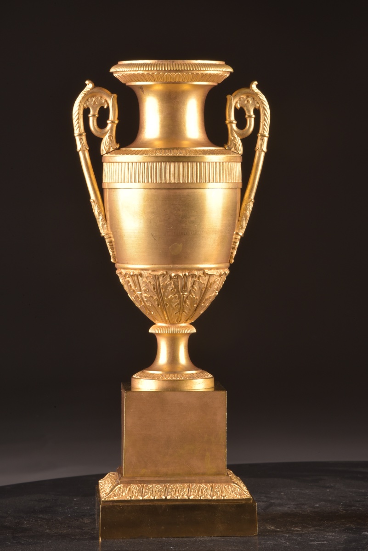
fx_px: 3064
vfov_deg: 10.3
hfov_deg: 6.9
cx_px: 184
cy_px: 276
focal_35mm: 200
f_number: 25
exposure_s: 1/125
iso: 400
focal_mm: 200
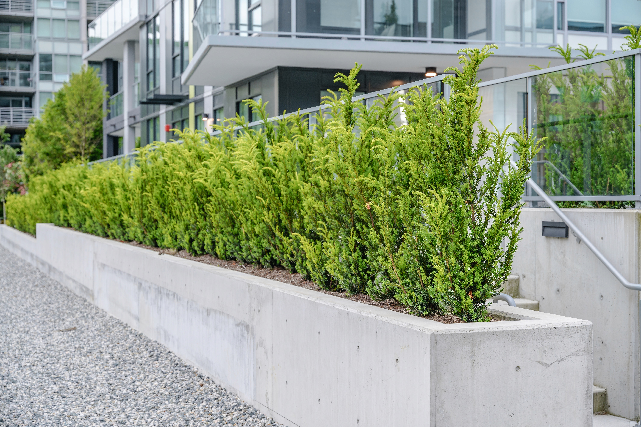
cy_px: 214
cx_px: 320
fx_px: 960
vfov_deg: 25.1
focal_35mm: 54
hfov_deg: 36.9
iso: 100
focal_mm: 53.9
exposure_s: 1/125
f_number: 3.5
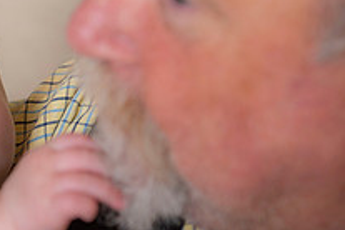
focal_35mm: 196
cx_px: 62
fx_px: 1878
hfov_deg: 10.5
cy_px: 143
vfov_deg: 7.0
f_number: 4
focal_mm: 70
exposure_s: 1/200
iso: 250
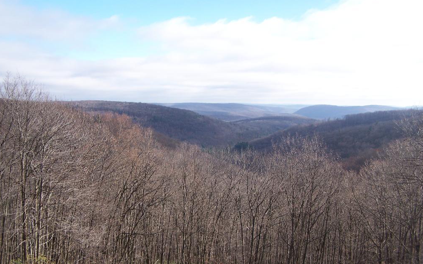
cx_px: 211
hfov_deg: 48.2
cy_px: 152
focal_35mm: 41
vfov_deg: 31.2
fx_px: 473
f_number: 2.8
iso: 100
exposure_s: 1/800
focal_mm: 6.3
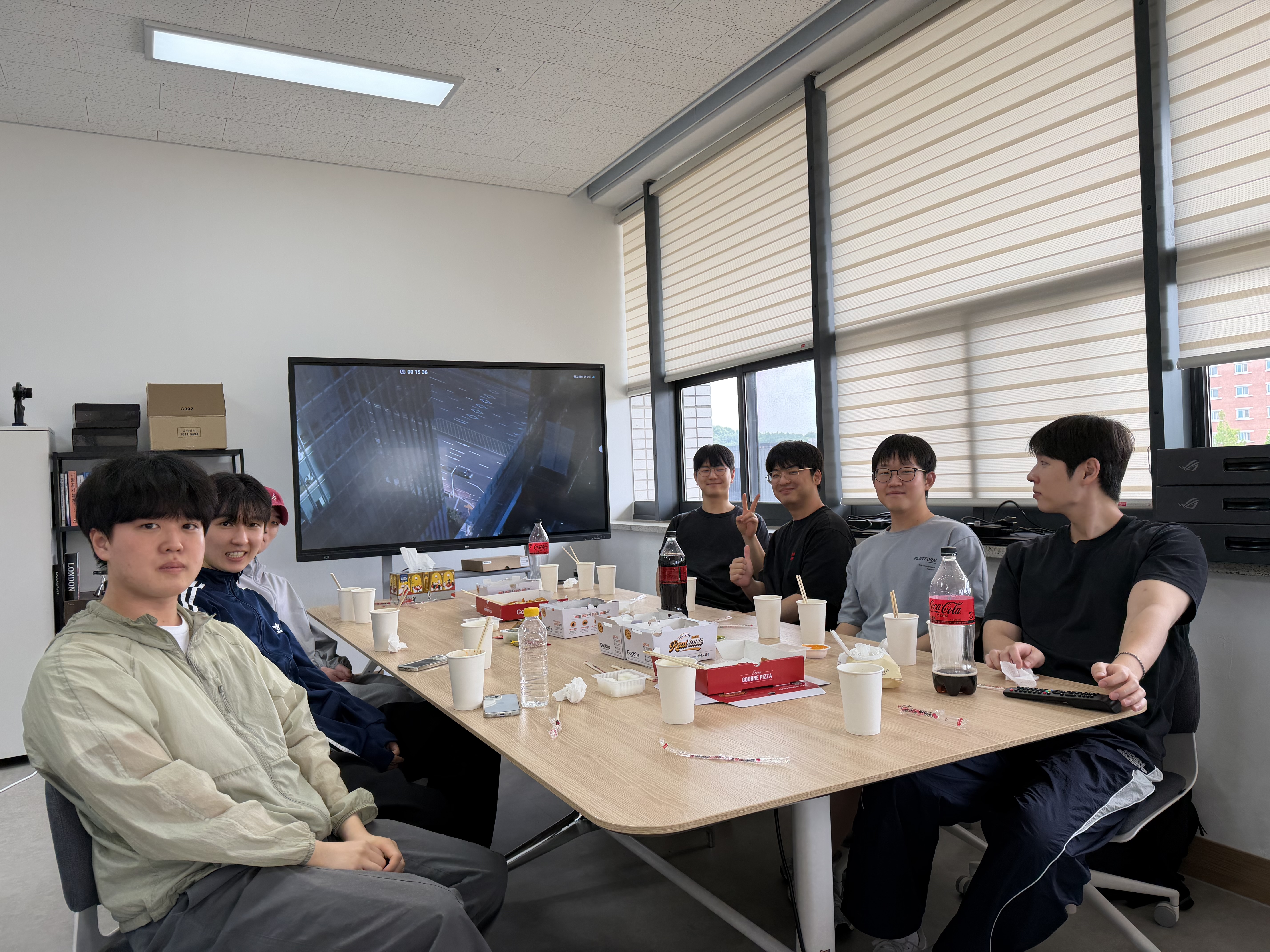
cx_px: 635
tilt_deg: -0.3
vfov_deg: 56.8
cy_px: 476
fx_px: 881
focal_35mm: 24
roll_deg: +2.4
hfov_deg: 71.6
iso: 50
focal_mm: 6.76
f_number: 1.78
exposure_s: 1/130
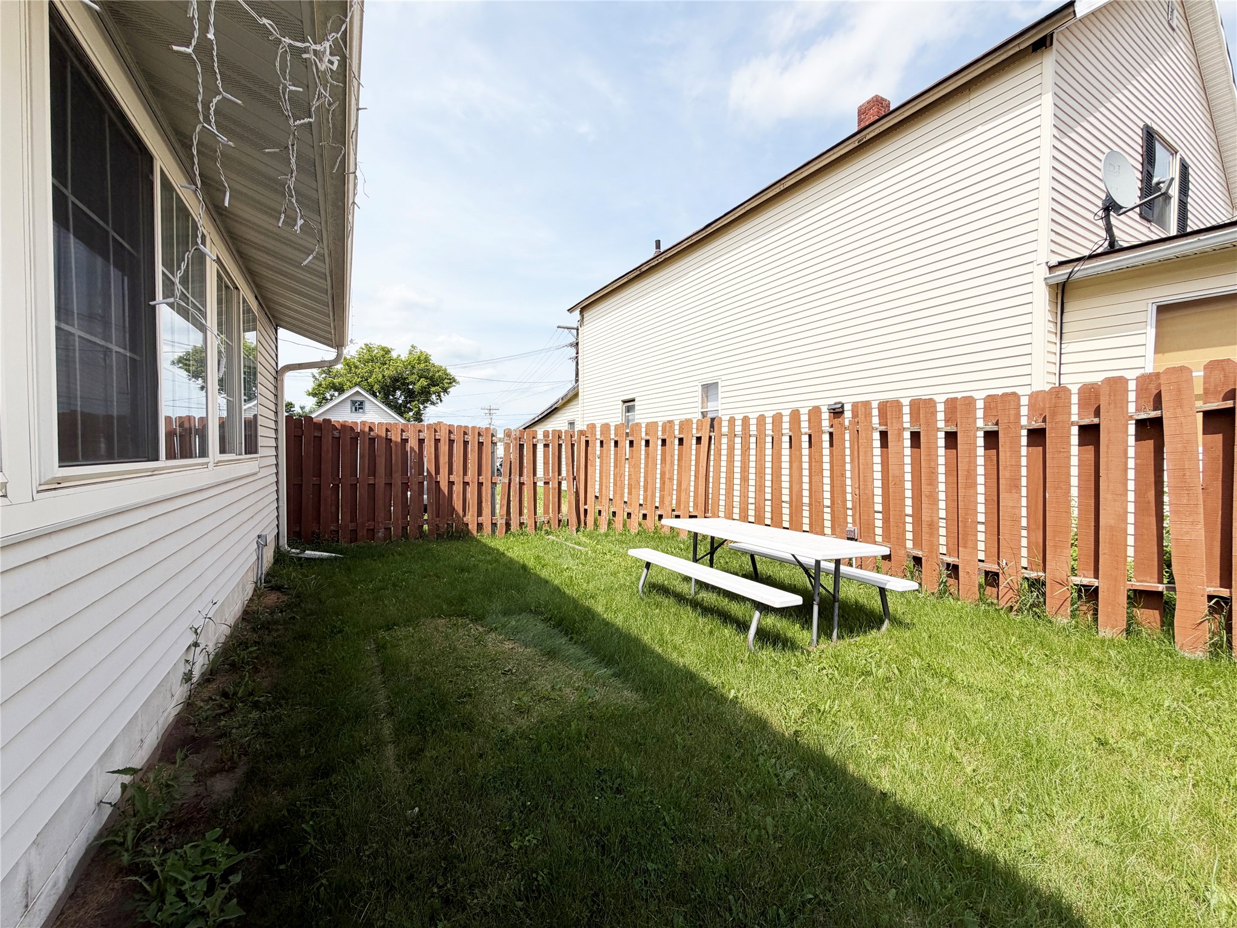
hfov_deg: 102.1
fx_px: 500
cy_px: 464
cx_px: 618
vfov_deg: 85.7
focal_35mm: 14
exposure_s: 1/1167
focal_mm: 2.22
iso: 20
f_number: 2.2
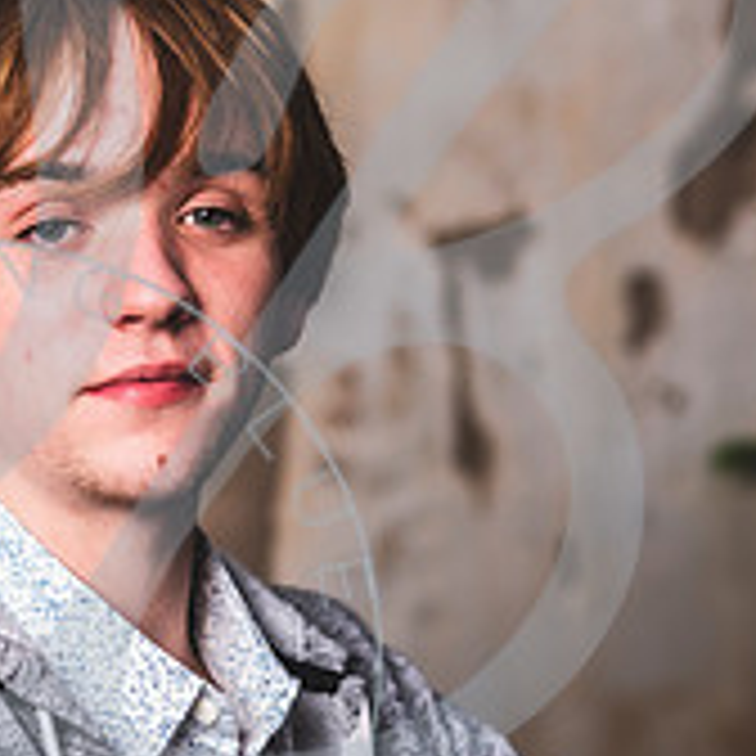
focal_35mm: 193
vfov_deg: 9.1
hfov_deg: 9.0
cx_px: 166
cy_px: 315
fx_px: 4769
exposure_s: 1/200
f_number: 2.8
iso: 100
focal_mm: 85
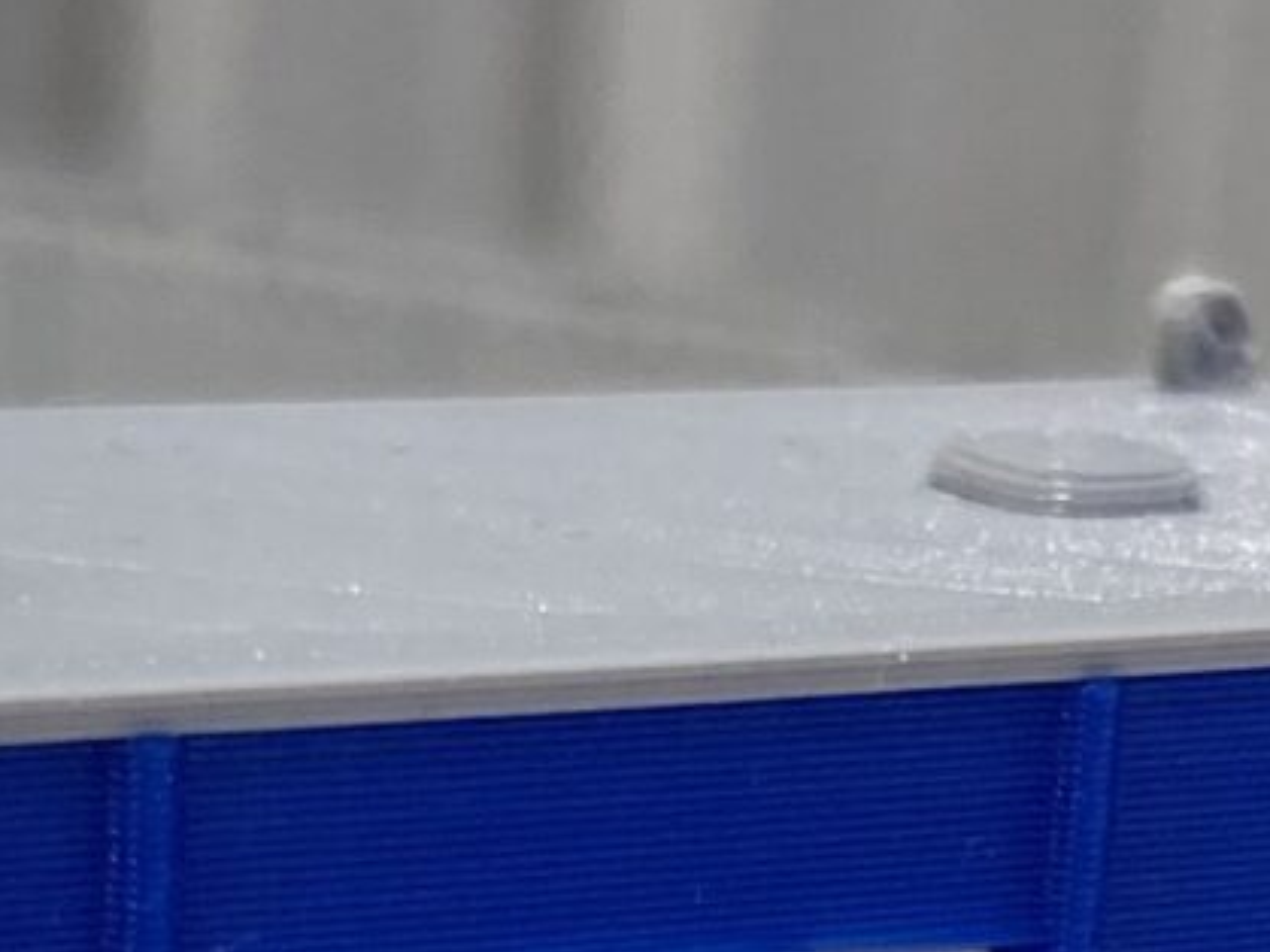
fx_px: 6272
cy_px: 2119
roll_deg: -5.2
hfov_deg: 11.6
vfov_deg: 8.1
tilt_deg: -22.4
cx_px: 815
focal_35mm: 171
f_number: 1.8
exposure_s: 1/50
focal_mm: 3.99
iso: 125
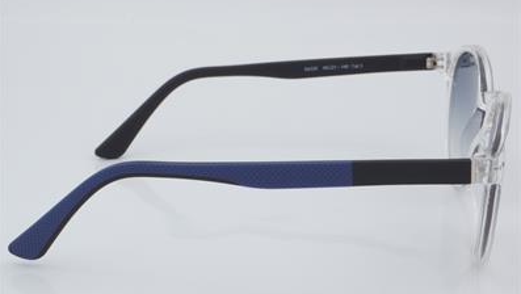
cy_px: 156
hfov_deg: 26.8
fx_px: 1092
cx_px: 260
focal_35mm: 79
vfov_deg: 15.3
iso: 100
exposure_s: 1/4
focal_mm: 50
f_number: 32
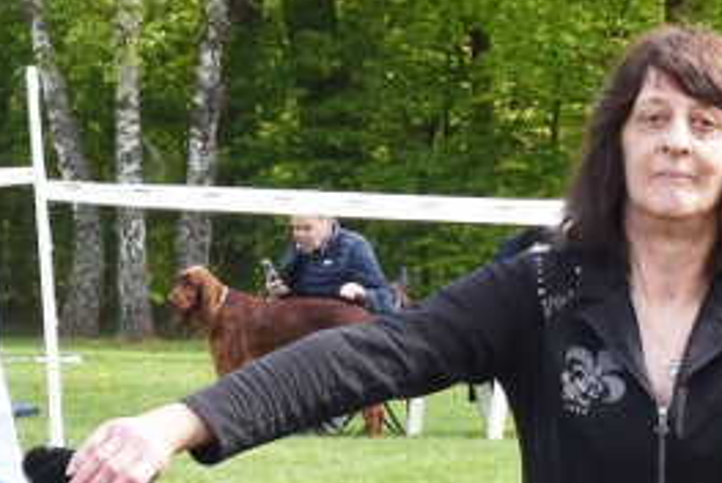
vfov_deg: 6.9
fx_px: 3981
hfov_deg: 10.2
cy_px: 177
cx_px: -187
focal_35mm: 198
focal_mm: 29
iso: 250
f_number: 8
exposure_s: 1/250
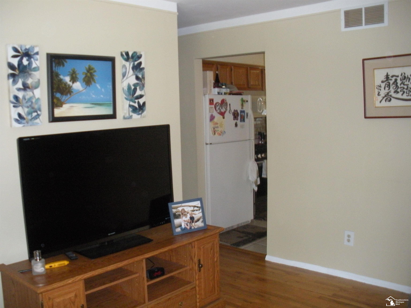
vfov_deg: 39.7
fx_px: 427
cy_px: 154
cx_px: 206
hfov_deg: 51.4
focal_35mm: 36
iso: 455
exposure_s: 1/60
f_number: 3.5
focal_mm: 6.3
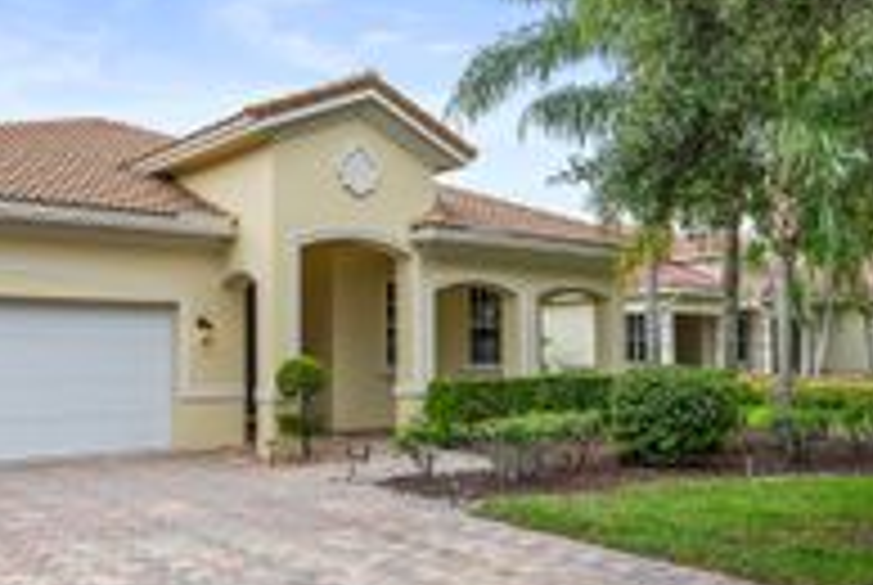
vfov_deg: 36.9
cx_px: 432
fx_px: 874
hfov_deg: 53.1
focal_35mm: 36
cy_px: 326
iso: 500
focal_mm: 14
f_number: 8
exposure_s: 1/100
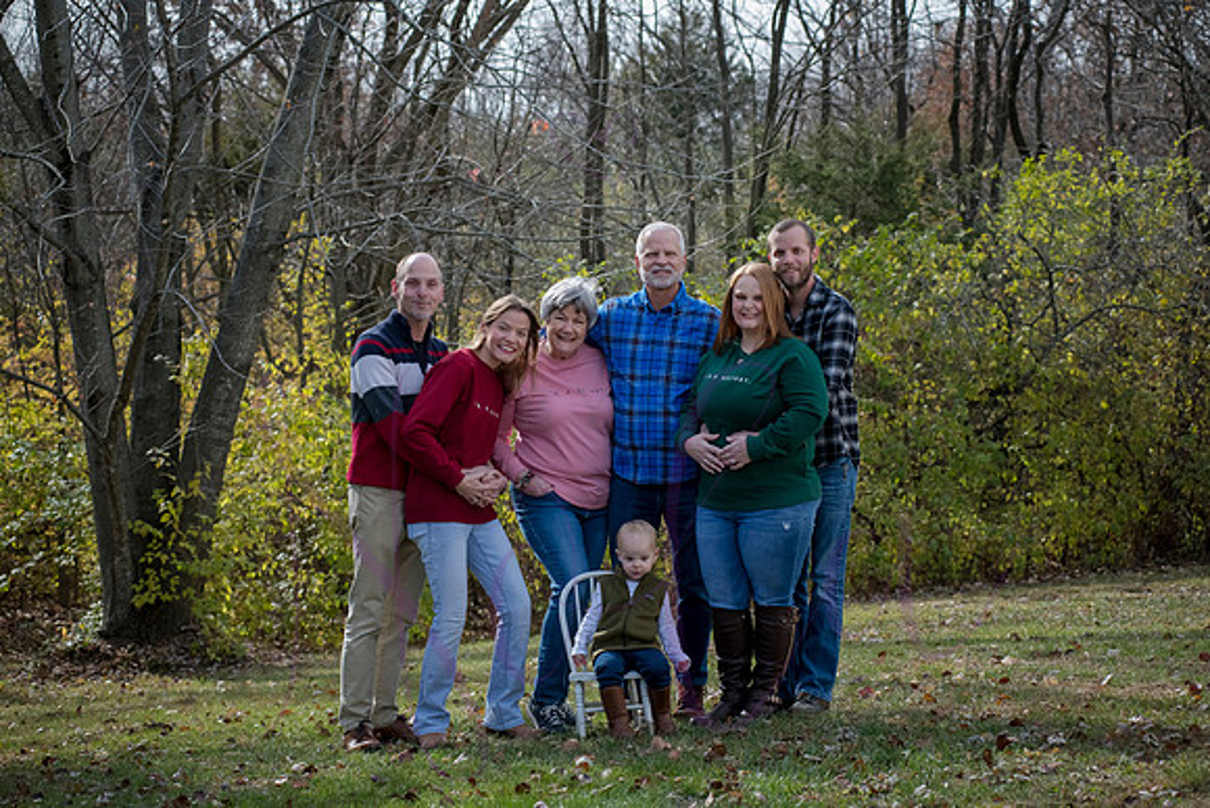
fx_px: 2689
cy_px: 404
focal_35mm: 80
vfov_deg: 17.1
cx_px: 605
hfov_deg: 25.4
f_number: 5.6
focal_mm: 80
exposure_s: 1/800
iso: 400
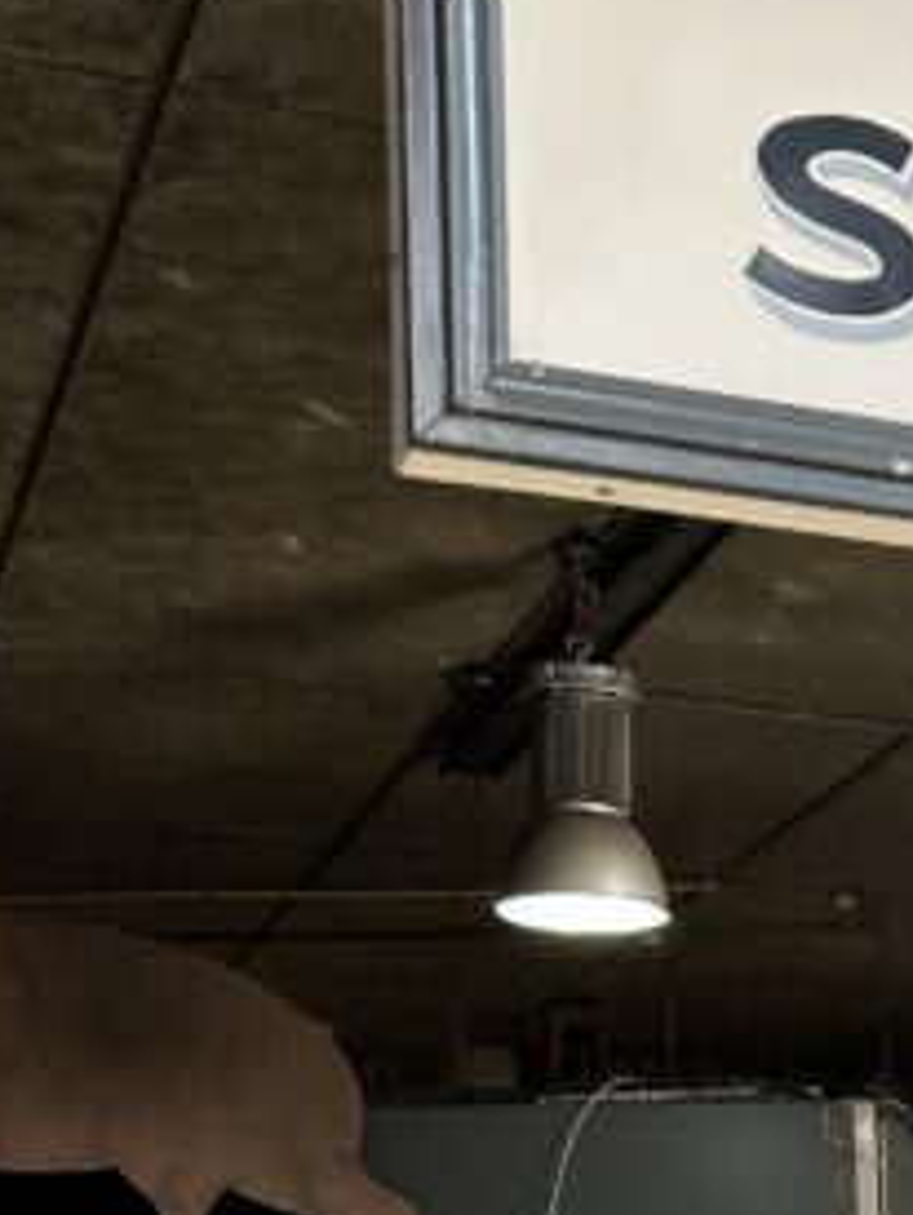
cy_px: 1530
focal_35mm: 97
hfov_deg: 13.8
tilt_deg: +1.5
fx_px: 3406
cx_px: 1573
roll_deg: +2.4
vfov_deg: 18.9
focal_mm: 5.7
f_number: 1.5
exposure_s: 1/743
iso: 50
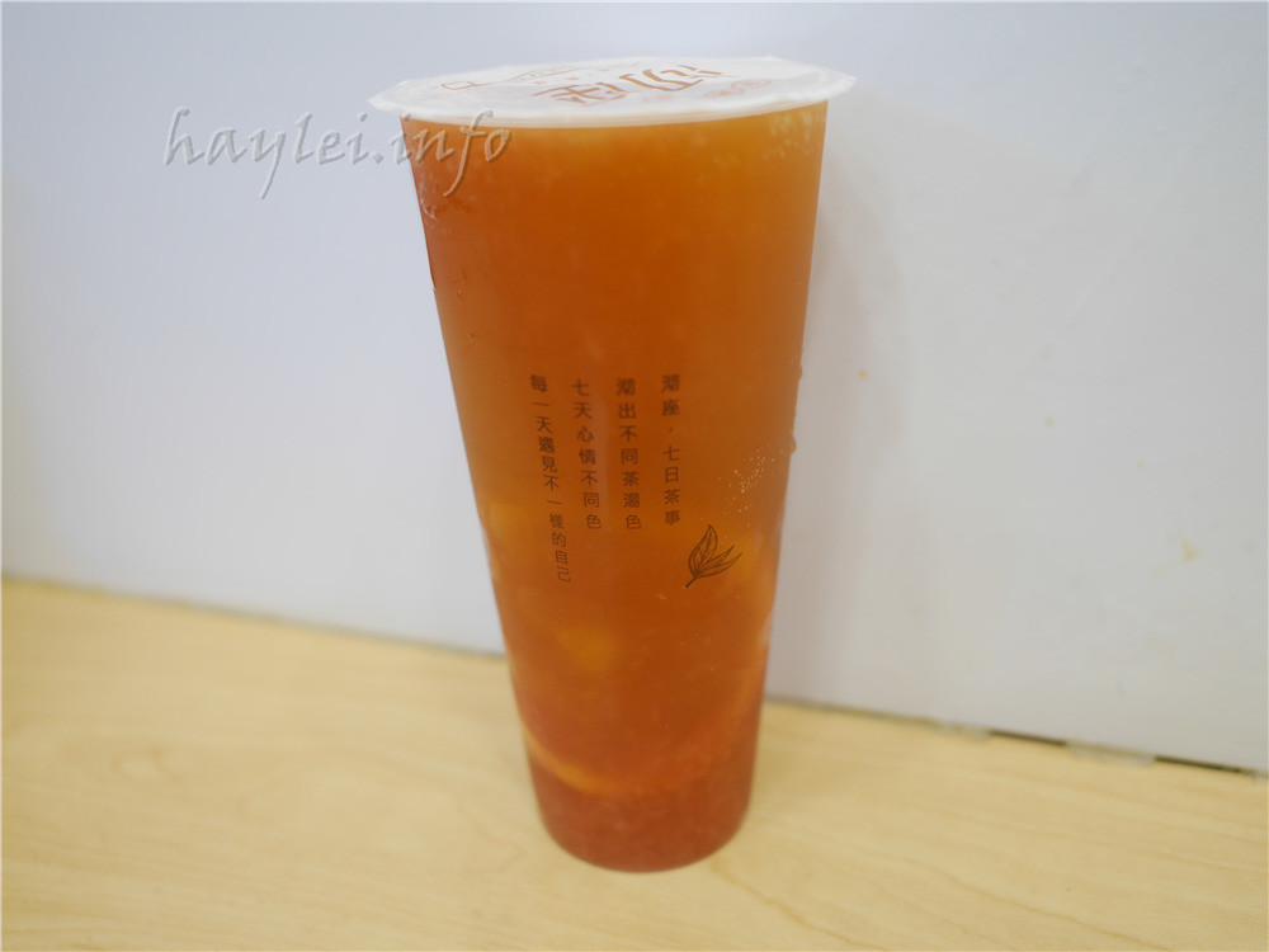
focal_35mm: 30
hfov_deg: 60.0
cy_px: 476
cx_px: 634
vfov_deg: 46.8
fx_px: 1100
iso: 200
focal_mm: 15
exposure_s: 1/80
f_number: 1.7
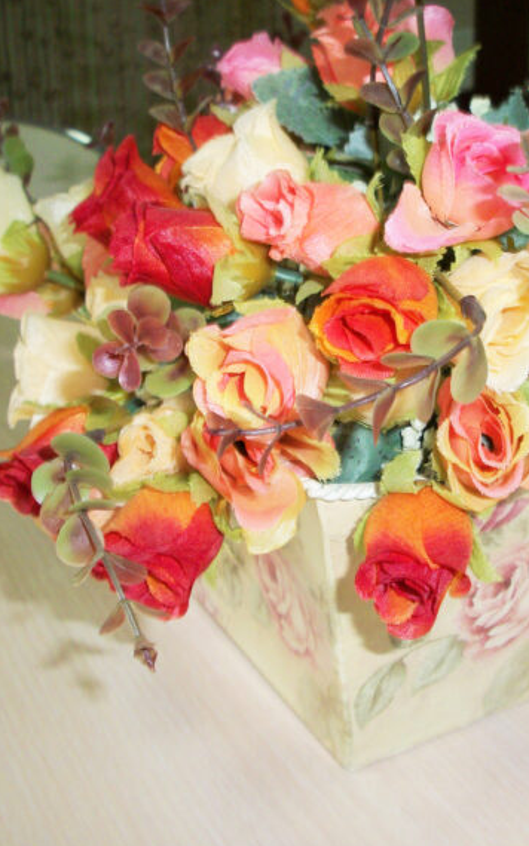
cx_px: 413
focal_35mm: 50
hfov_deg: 25.4
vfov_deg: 40.3
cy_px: 424
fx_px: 1154
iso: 160
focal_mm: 6.3
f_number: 3.1
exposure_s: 1/30
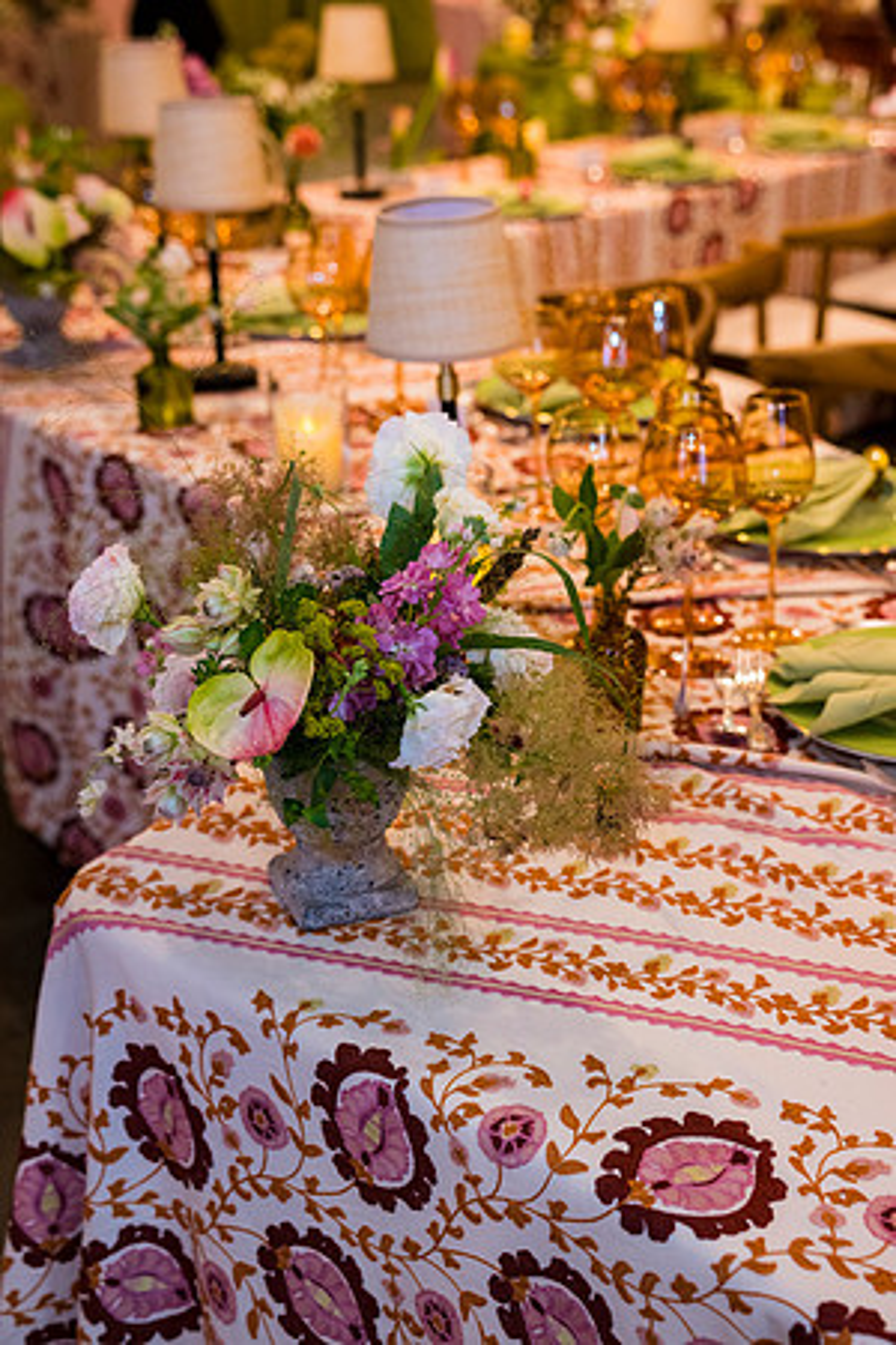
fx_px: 1829
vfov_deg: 40.3
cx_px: 448
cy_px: 672
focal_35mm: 49
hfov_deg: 27.5
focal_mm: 49
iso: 1000
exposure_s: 1/125
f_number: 3.5
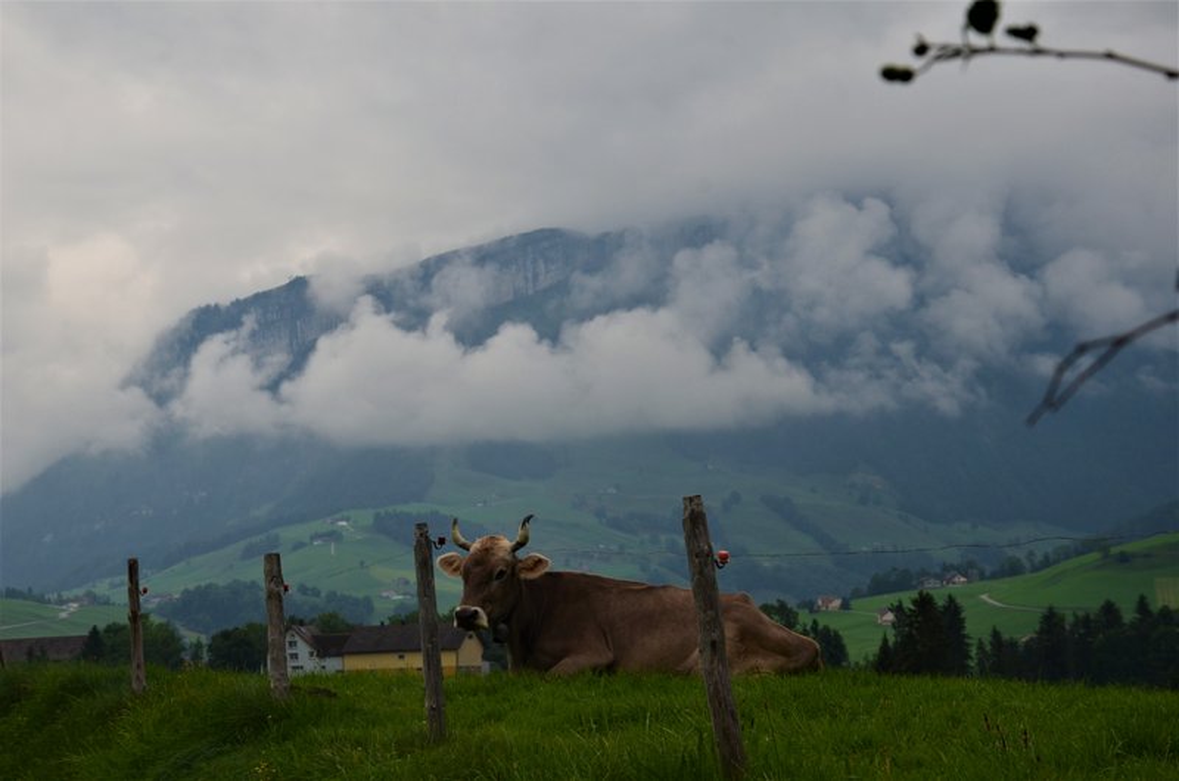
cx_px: 590
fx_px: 3236
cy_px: 390
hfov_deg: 20.7
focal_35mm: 99
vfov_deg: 13.8
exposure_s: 1/160
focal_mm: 66
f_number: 9
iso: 320
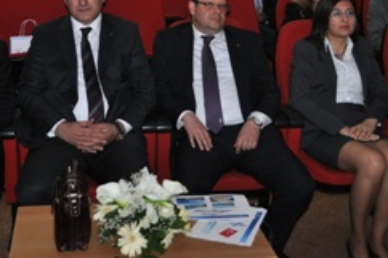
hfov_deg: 32.9
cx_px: 183
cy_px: 35
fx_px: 657
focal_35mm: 61
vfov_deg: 21.8
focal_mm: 22
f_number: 3.8
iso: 800
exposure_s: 1/60
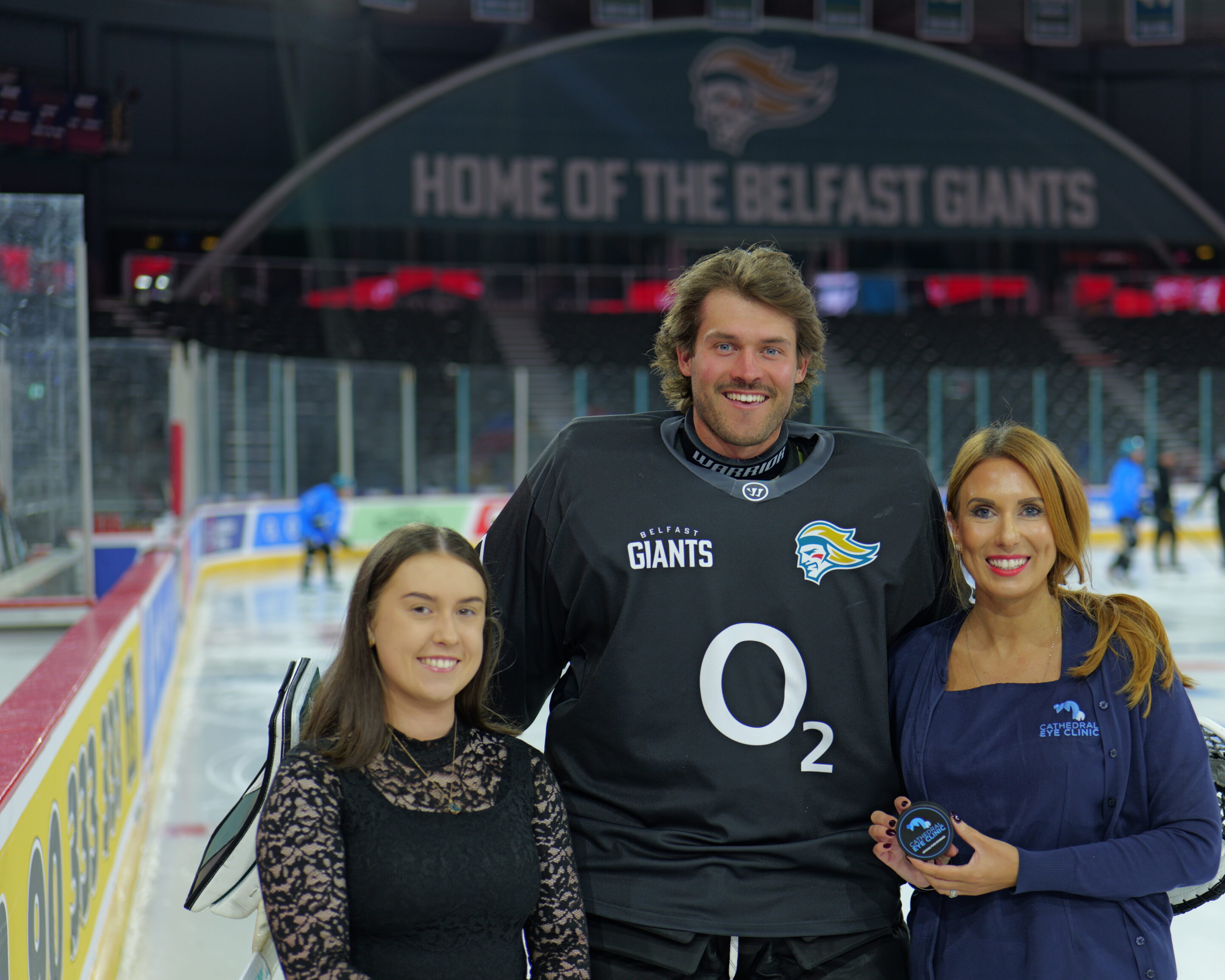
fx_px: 2067
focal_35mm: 57
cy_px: 490
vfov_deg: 26.7
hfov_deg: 32.9
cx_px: 744
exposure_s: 1/250
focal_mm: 50
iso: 250
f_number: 2.2
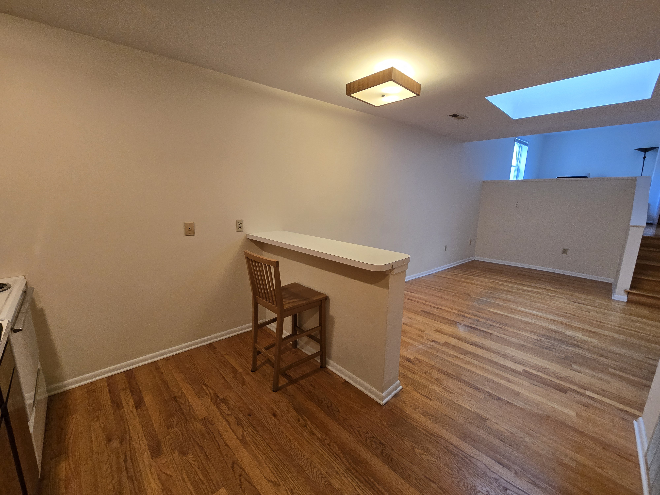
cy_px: 248
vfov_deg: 89.9
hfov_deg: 106.2
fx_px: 248
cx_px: 330
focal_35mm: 13
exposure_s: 1/60
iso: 250
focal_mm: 2.2
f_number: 2.2
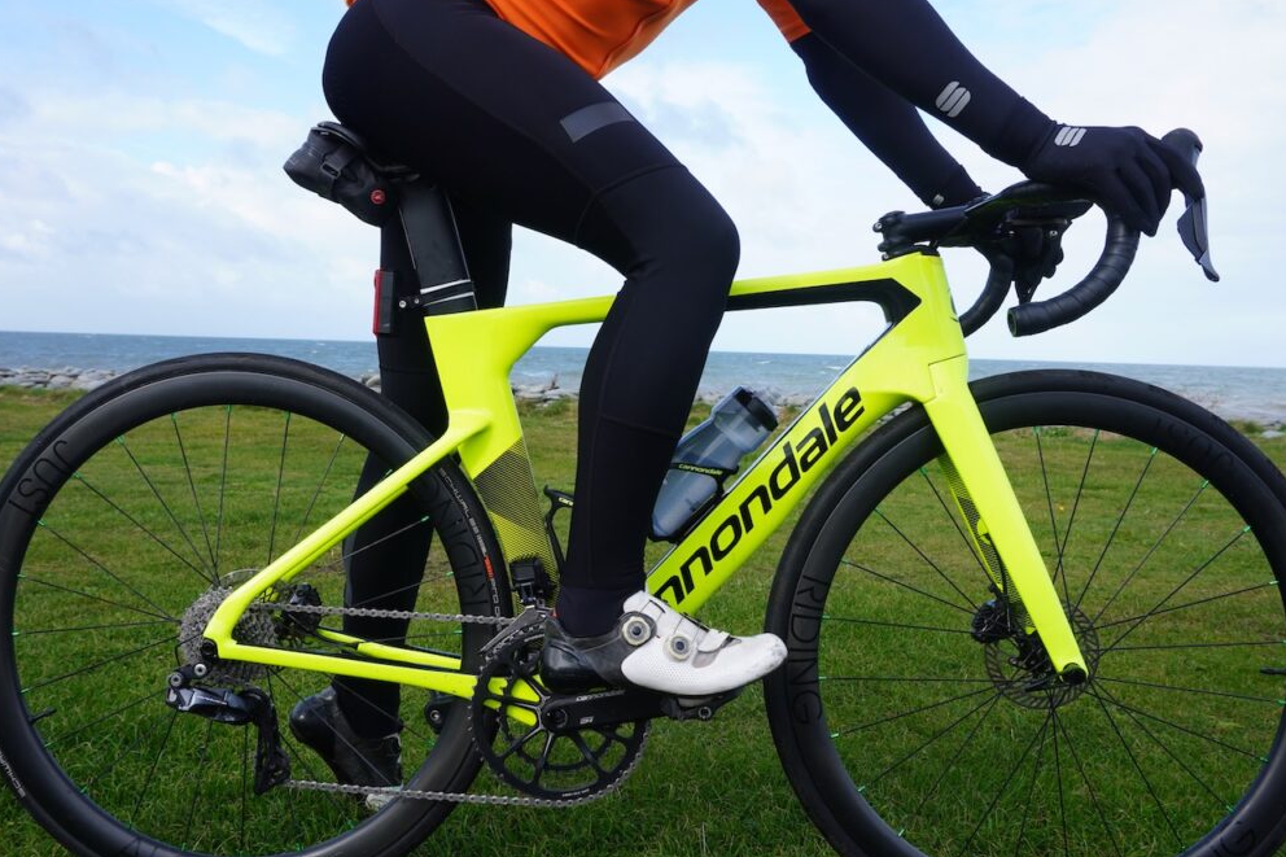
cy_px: 434
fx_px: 1161
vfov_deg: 40.5
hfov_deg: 57.9
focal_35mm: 33
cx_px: 627
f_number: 8
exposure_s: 1/125
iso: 100
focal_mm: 21
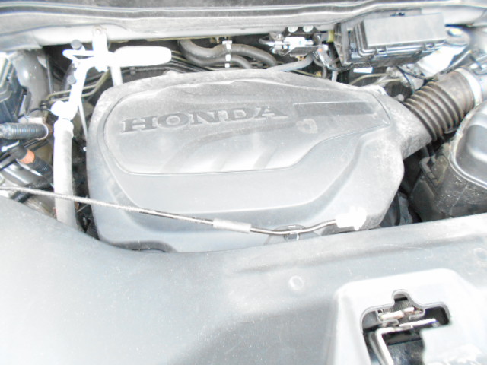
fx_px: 366
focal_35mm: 26
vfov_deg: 53.1
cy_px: 182
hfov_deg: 67.3
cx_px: 244
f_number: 3.2
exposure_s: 1/8
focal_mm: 4.6
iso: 560
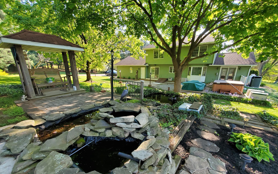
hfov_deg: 105.3
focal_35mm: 14
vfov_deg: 78.2
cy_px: 100
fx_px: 106
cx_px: 138
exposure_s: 1/119
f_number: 2.2
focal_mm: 1.8
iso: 80
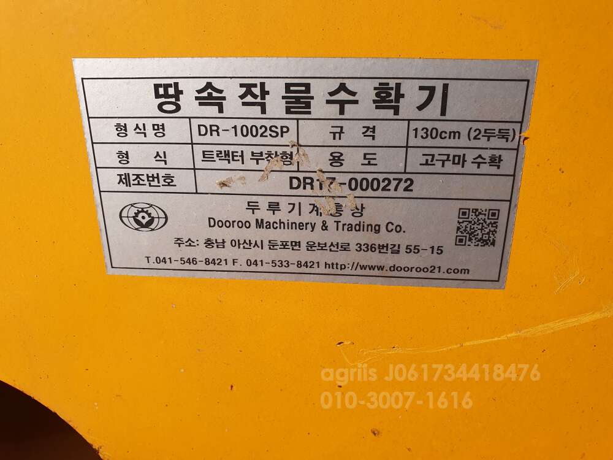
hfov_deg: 67.3
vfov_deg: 53.1
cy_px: 230
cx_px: 306
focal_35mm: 26
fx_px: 460
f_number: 2.4
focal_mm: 4.32
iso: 50
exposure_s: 1/796
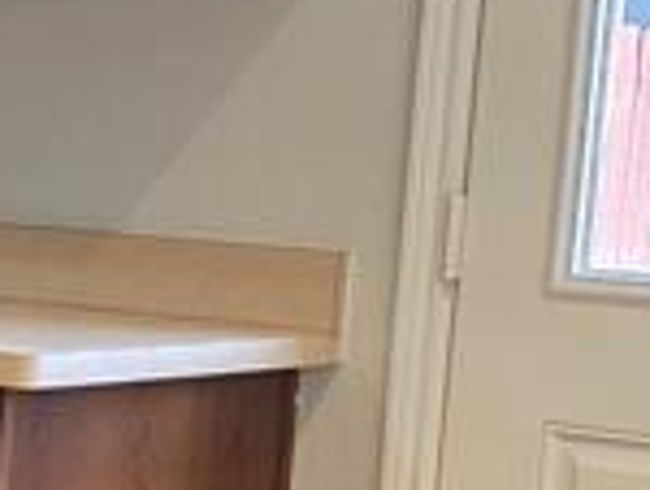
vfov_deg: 9.5
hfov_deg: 9.1
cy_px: 351
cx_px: -1508
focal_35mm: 157
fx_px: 2953
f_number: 1.4
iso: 125
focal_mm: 6.5
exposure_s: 1/120
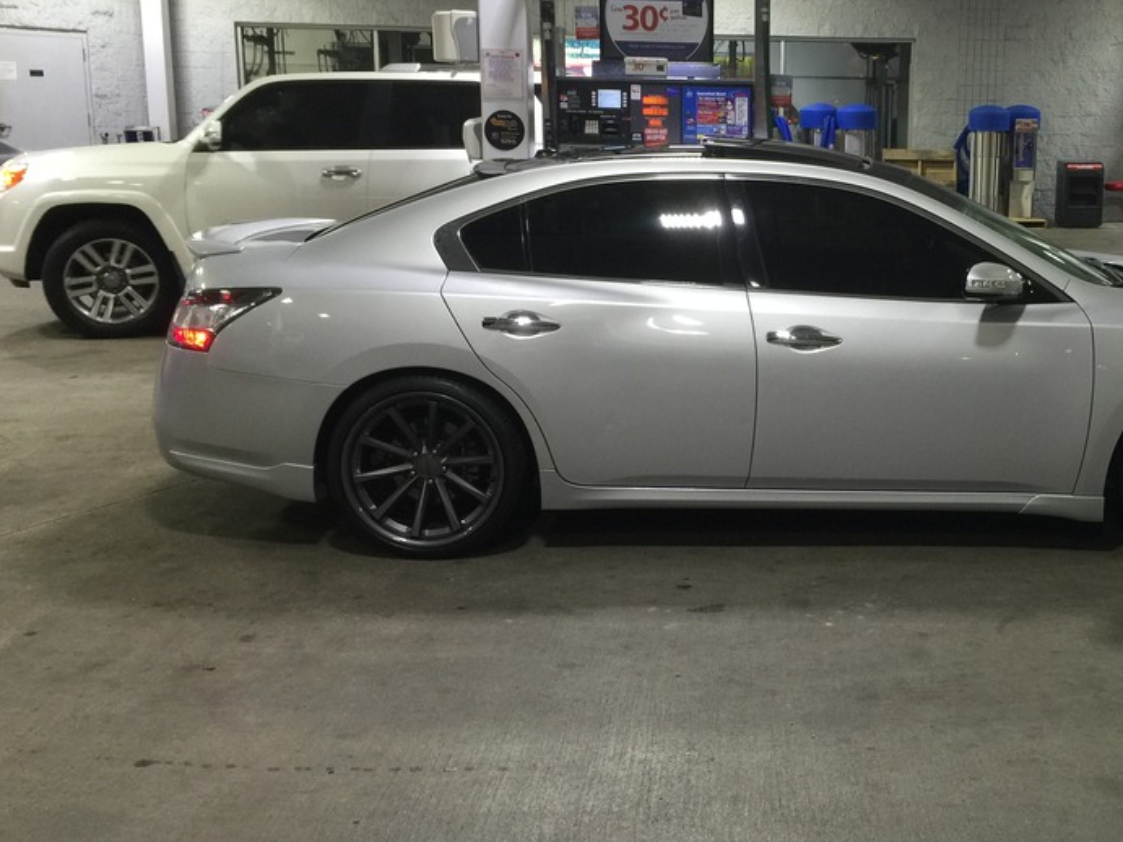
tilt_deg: -11.4
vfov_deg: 33.6
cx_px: 819
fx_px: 1395
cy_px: 411
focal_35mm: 43
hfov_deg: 42.7
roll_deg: -2.1
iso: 64
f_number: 2.2
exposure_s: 1/15
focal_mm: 4.15
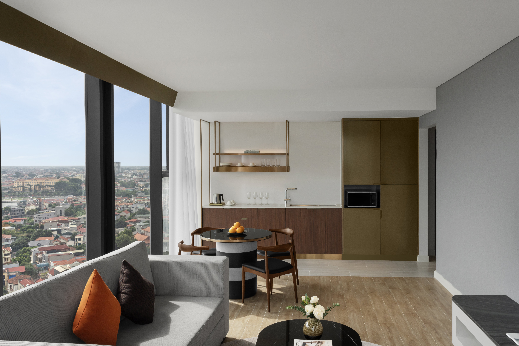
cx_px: 286
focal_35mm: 30
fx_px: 432
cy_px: 173
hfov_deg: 61.8
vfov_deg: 43.6
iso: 250
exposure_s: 1/125
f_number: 11
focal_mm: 24
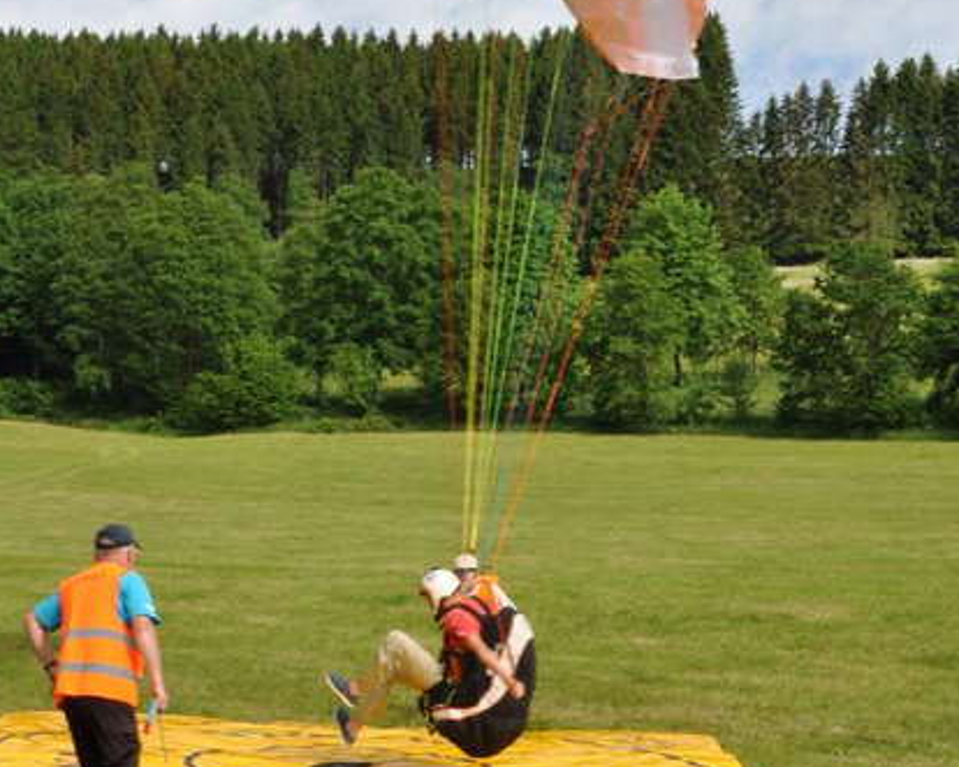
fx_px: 1986
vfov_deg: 21.8
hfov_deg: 27.0
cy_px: 315
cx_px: 303
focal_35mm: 70
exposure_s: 1/125
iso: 200
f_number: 11
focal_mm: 26
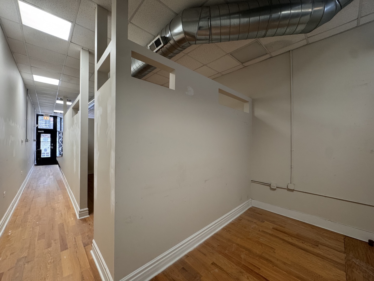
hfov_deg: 102.1
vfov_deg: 85.7
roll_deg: -0.4
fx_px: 151
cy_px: 140
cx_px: 187
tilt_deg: +0.2
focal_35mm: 14
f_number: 2.2
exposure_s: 1/60
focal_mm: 2.22
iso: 250
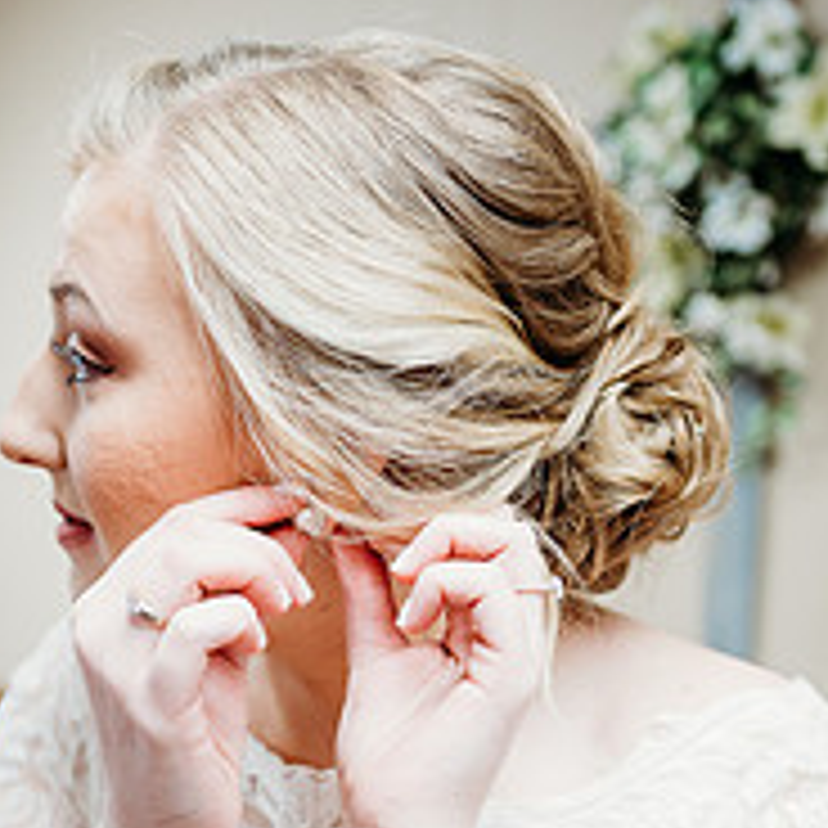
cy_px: 616
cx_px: 297
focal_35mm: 50
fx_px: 1353
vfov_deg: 33.4
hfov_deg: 33.8
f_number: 1.8
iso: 400
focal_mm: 24
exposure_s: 1/125
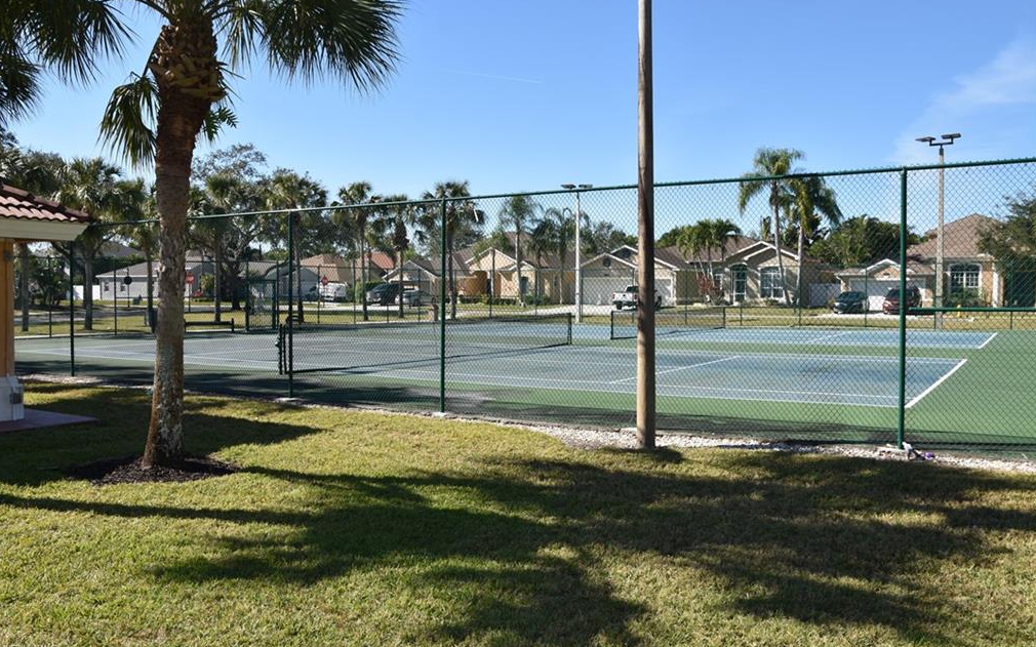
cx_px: 513
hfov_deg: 61.2
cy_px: 310
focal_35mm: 31
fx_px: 875
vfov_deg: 40.6
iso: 100
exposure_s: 1/200
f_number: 7.1
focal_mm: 20
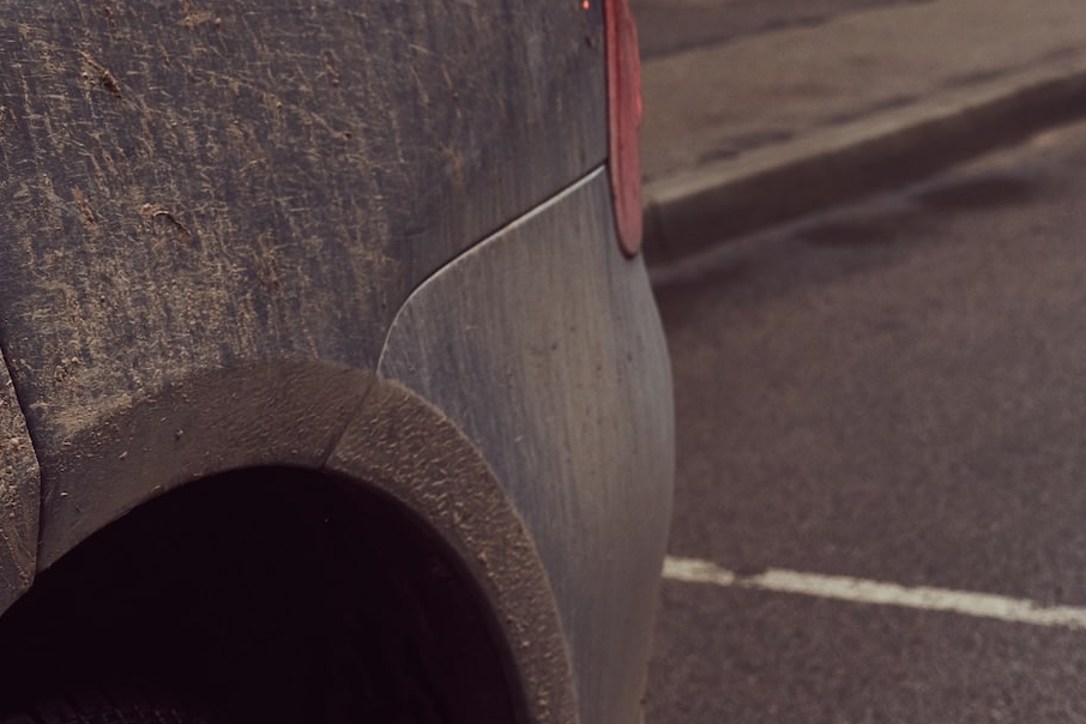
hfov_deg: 17.0
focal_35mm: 117
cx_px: -41
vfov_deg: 11.6
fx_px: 3529
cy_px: -41
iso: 320
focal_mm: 35
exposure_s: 1/250
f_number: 7.1
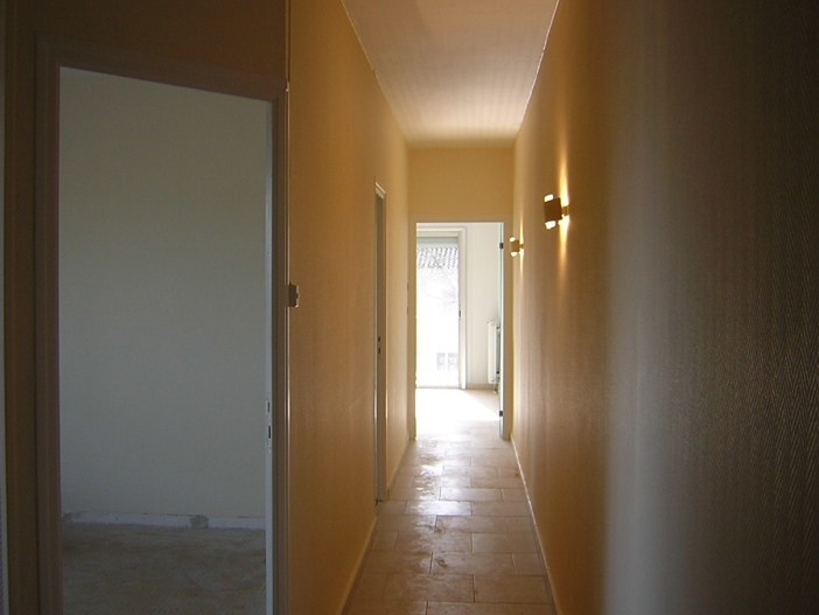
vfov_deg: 35.1
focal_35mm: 41
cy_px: 293
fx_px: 970
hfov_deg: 45.7
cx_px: 373
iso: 100
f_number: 2.6
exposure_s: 1/120
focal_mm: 4.7
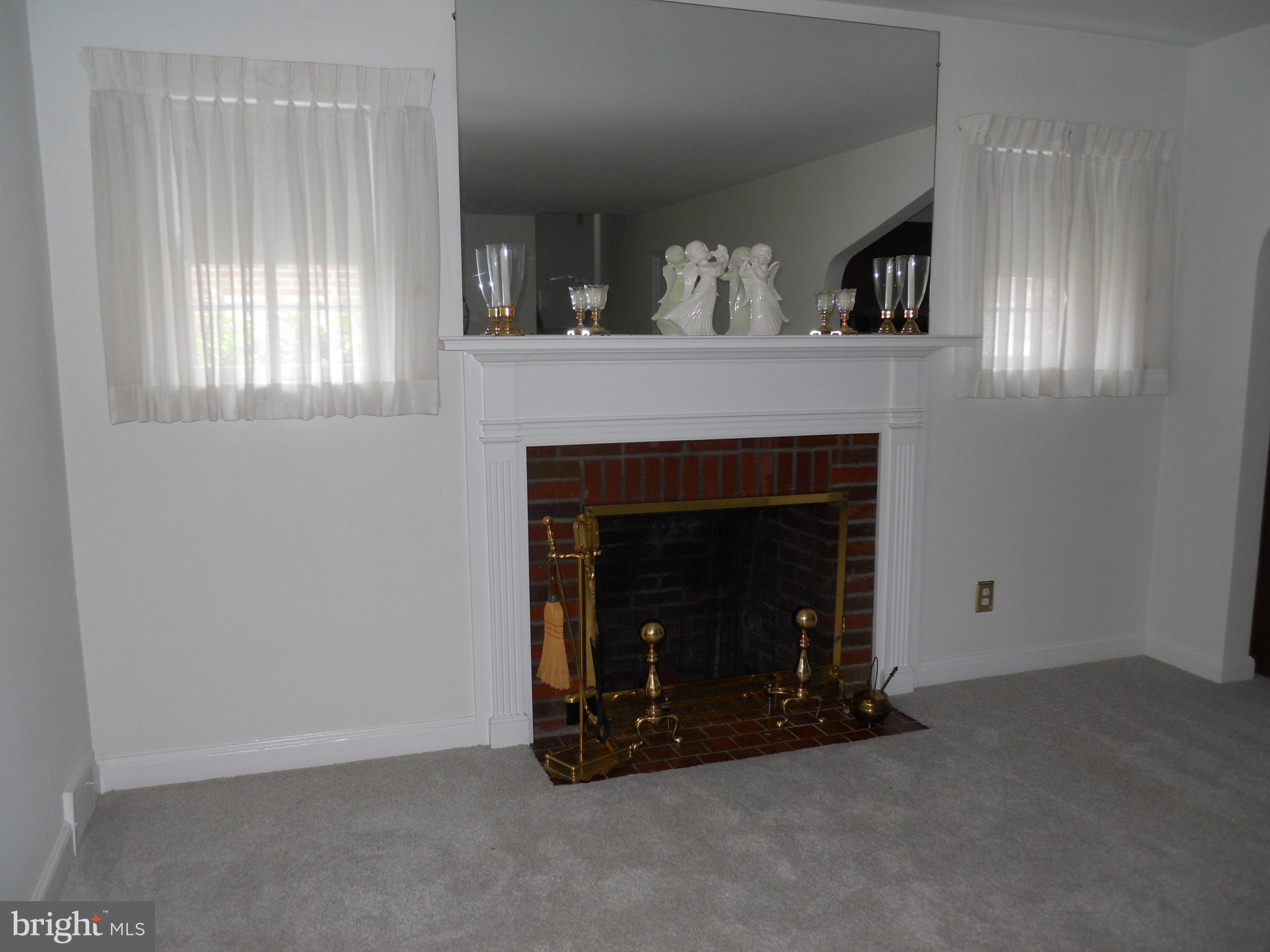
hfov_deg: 63.4
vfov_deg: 49.7
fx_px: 1027
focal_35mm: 28
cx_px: 635
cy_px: 476
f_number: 2.7
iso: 100
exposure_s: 1/25
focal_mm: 5
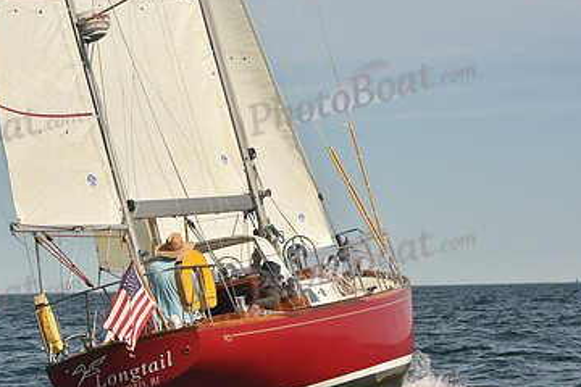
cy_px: 201
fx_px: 2211
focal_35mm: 137
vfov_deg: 10.0
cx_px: 166
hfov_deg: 14.9
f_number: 9
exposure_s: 1/640
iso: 250
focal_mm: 85
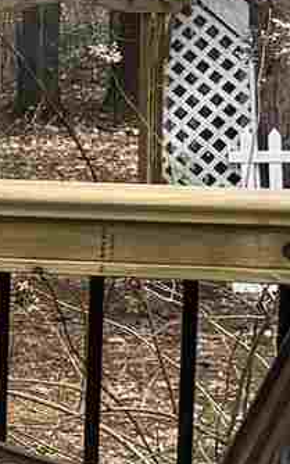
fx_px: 2957
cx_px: -874
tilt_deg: -9.0
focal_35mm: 234
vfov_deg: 9.0
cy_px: 201
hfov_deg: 5.0
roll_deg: +0.8
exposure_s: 1/853
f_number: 1.78
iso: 80
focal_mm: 6.76
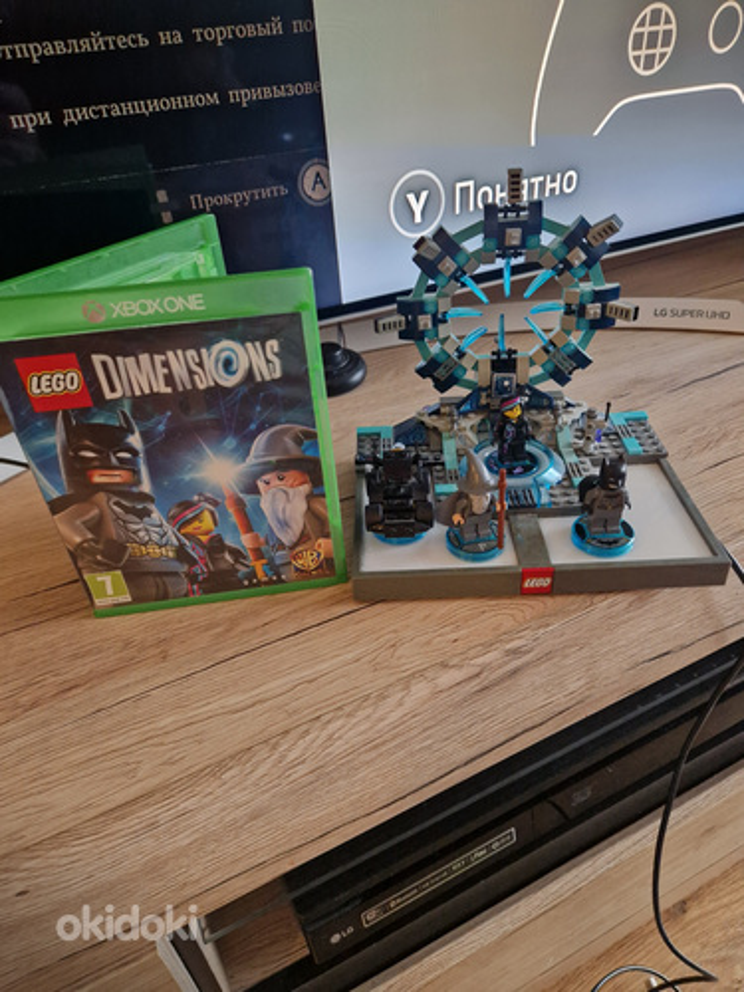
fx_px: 659
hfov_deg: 58.9
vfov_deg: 73.9
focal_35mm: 23
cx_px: 372
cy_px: 496
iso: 640
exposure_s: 1/120
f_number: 1.8
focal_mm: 5.4
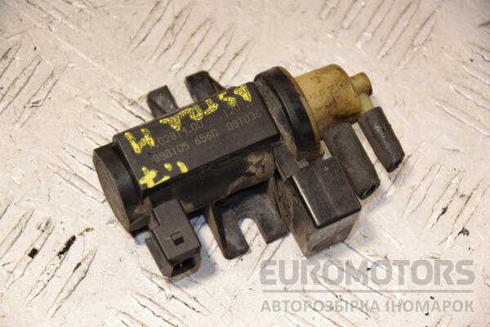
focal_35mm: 158
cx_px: 245
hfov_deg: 13.0
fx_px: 2144
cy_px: 164
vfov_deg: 8.7
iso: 800
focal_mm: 105
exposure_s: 1/200
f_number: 5.6
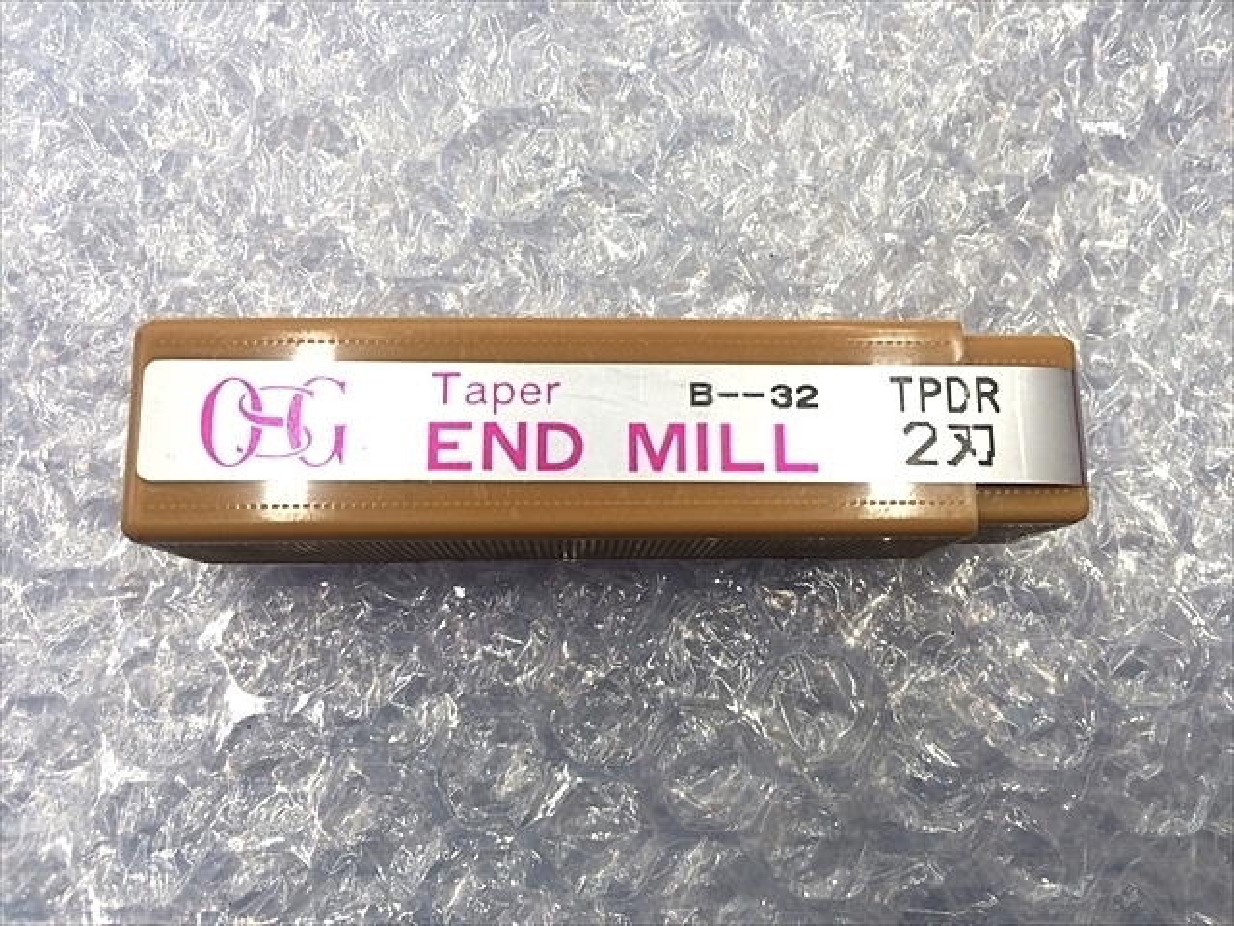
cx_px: 617
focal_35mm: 29
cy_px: 463
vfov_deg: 48.2
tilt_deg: -80.6
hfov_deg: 61.7
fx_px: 1034
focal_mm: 4.15
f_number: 2.2
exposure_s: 1/30
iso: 80
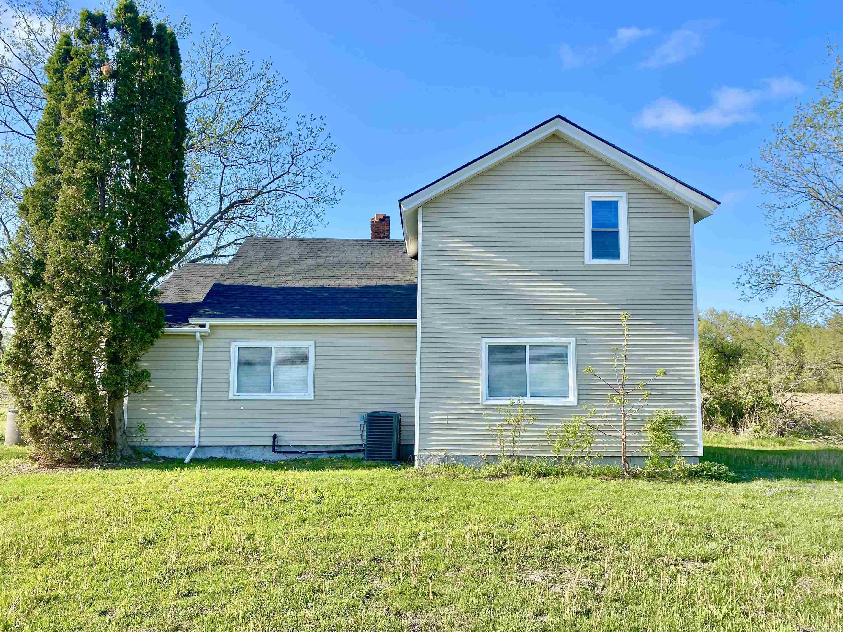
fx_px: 633
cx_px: 422
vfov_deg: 53.1
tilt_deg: +4.8
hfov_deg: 67.3
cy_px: 316
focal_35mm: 26
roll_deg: -0.3
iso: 32
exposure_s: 1/1362
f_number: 1.8
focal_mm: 4.25
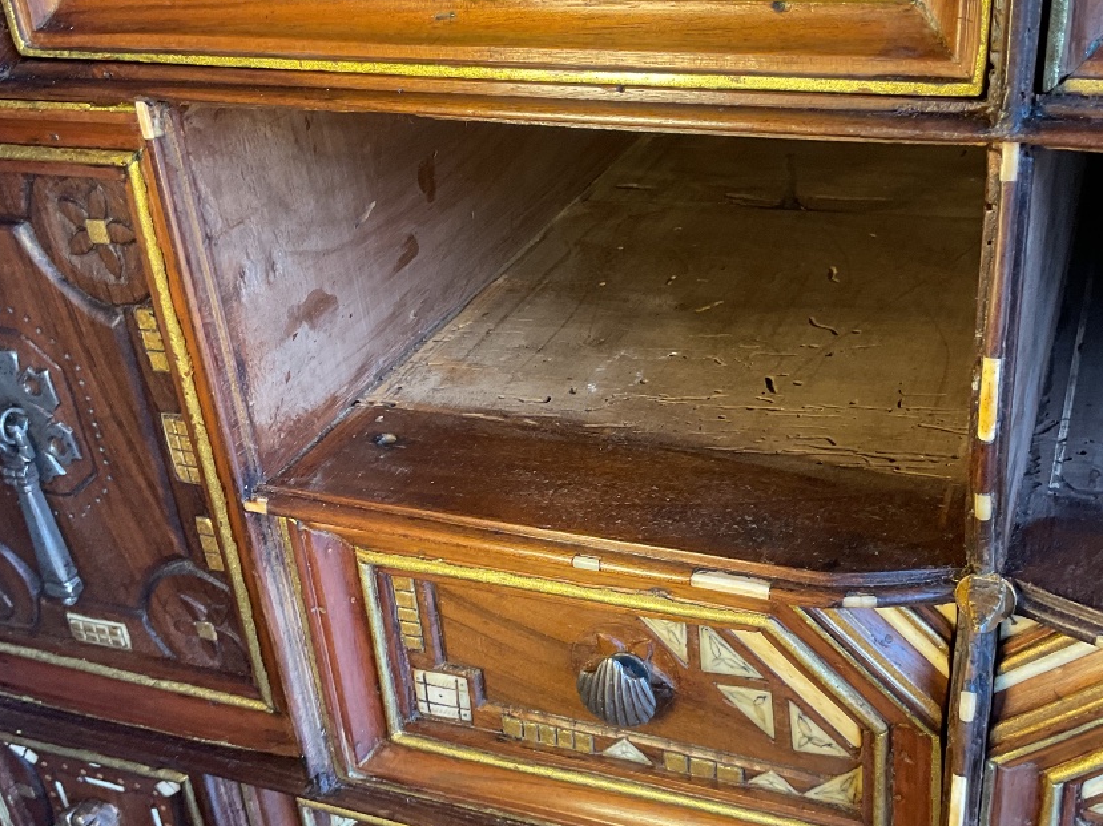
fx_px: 1338
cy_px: 462
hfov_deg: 44.8
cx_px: 592
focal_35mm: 42
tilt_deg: -29.7
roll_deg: +5.1
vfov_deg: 34.3
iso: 80
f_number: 1.8
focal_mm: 3
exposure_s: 1/60
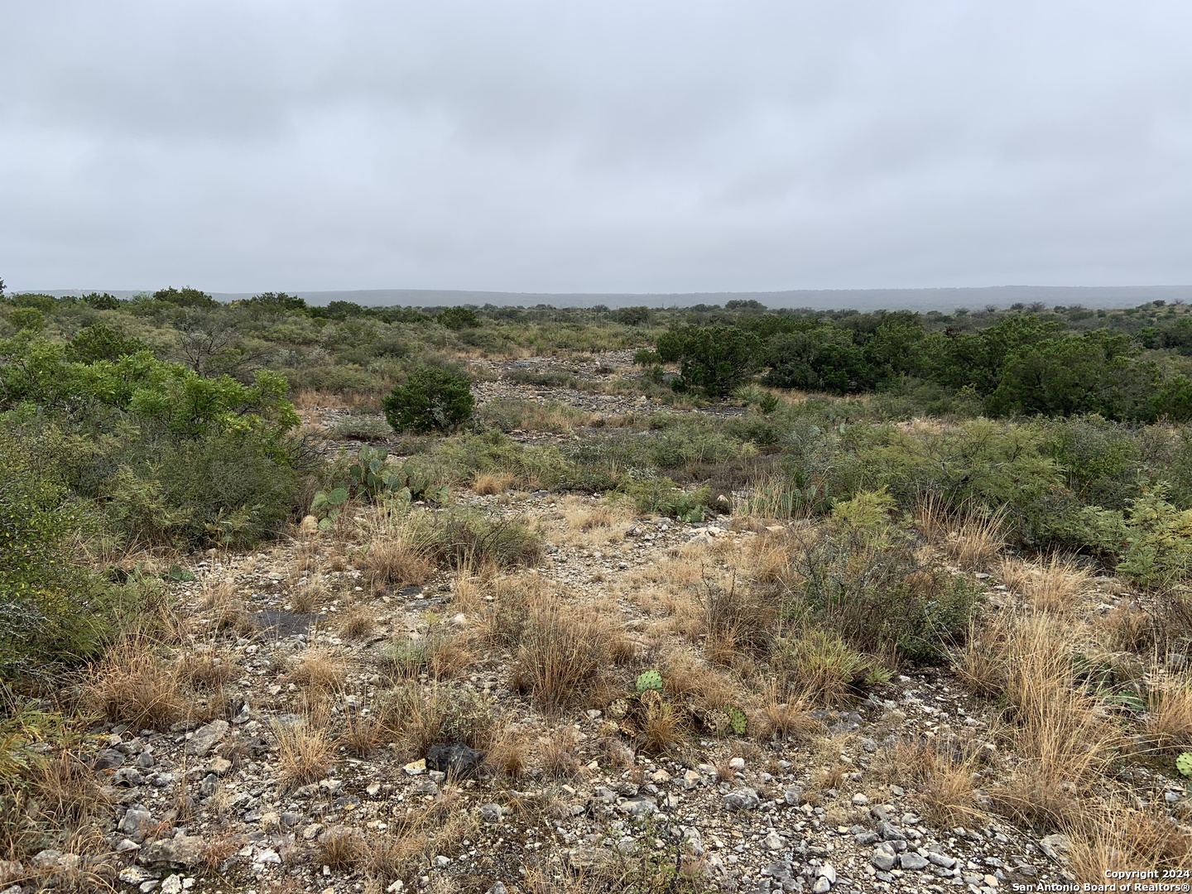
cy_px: 447
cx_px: 596
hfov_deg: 67.3
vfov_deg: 53.1
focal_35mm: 26
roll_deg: +1.7
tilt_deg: -8.2
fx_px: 895
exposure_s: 1/651
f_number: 1.8
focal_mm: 4.25
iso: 25
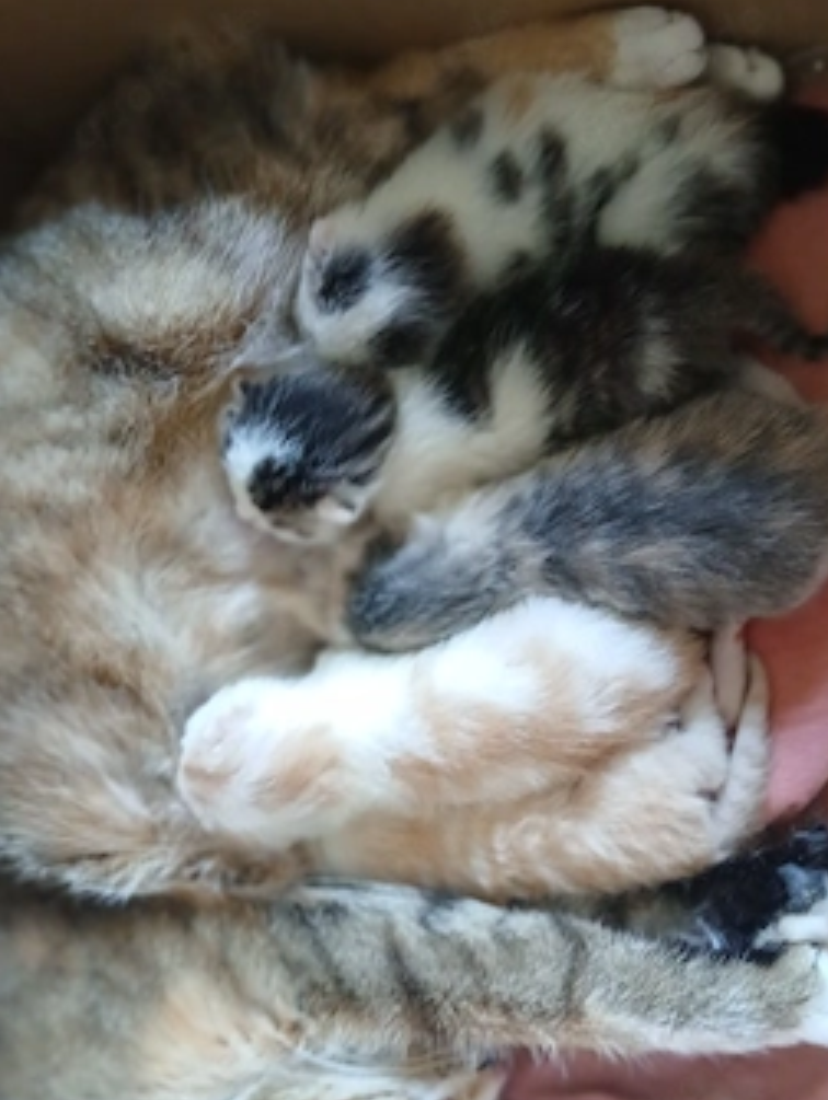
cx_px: 490
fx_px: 987
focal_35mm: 31
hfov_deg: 45.3
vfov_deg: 58.1
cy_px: 624
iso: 500
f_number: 1.8
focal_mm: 3.98
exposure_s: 1/20
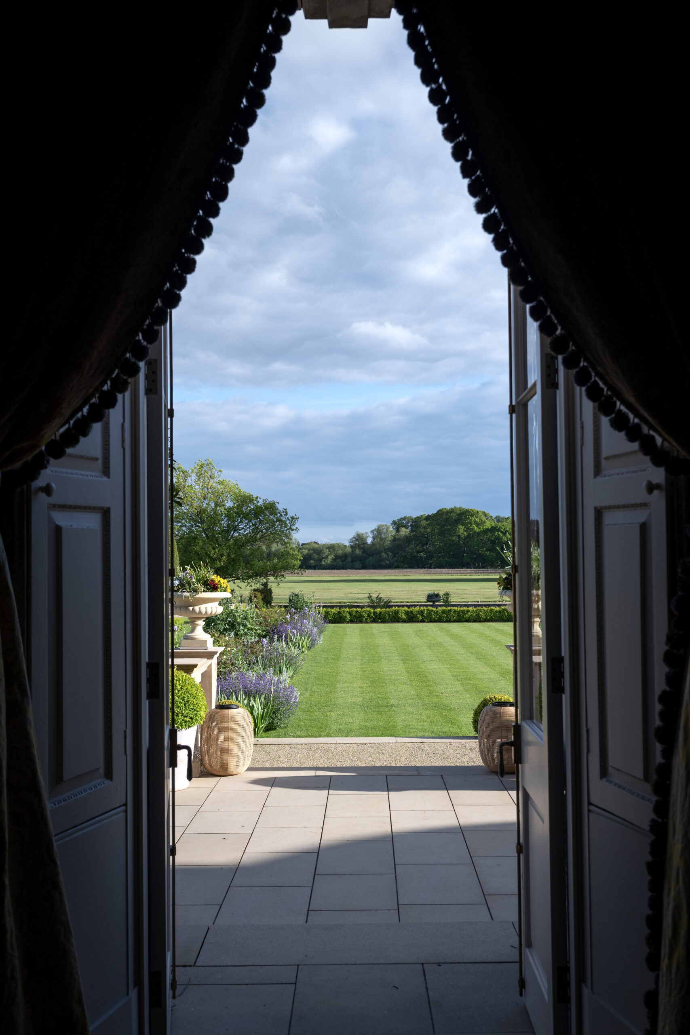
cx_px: 345
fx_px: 977
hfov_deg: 38.9
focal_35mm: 34
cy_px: 518
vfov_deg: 55.8
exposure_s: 1/400
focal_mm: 34
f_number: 6.3
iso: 100
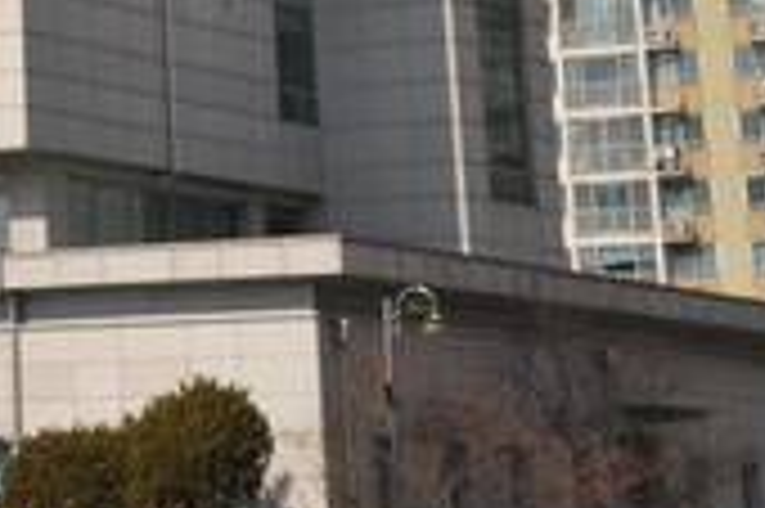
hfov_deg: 13.1
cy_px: -330
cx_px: -418
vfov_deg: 8.9
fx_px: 3142
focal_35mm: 148
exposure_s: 1/200
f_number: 14
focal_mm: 28
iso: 200
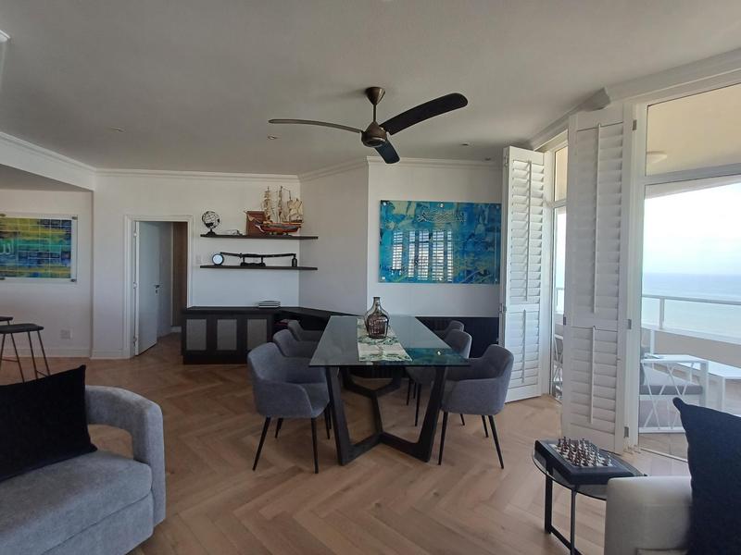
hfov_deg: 94.5
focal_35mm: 16
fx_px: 343
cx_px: 370
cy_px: 278
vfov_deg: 78.1
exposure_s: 1/100
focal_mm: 1.64
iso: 50
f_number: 2.2
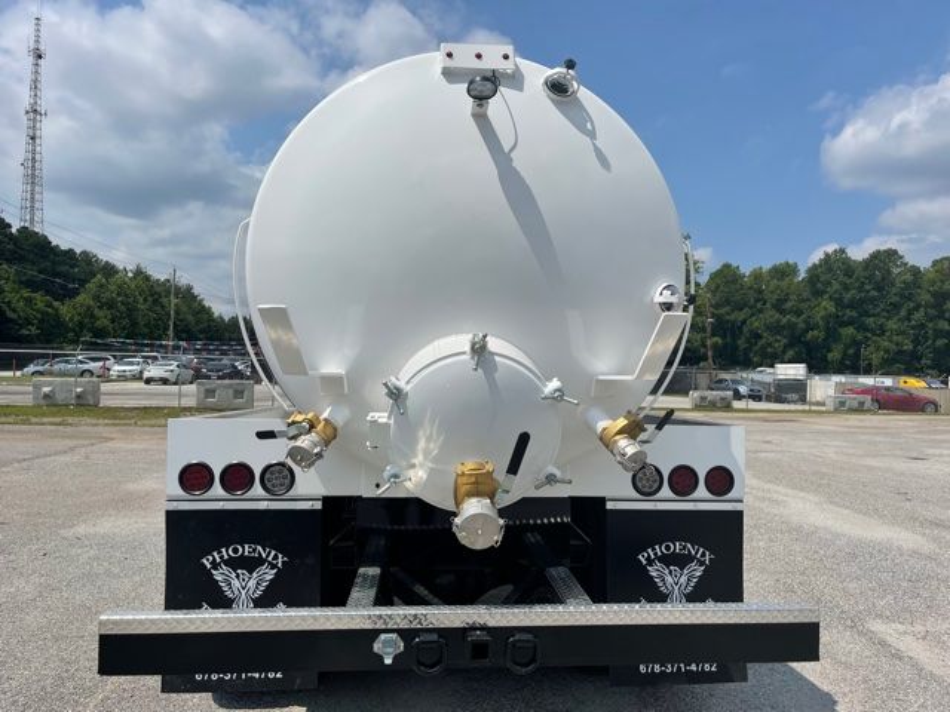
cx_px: 475
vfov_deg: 53.1
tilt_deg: -0.1
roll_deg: -0.7
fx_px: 714
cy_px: 356
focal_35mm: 26
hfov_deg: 67.3
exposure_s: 1/8547
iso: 32
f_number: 1.6
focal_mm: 5.1
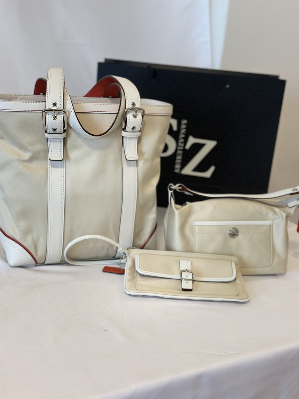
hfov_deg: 30.3
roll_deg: -5.9
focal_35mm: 48
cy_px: 200
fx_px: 553
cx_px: 150
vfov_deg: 39.7
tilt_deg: -18.9
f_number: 1.78
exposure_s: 1/50
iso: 160
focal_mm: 6.86
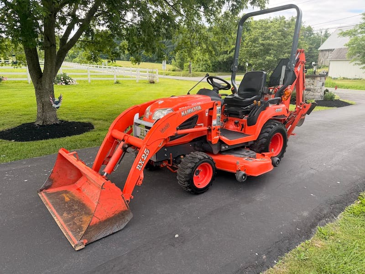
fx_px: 253
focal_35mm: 24
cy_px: 137
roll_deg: -4.2
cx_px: 182
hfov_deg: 71.6
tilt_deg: -11.3
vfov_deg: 56.8
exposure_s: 1/878
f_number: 1.78
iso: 100
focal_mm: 6.76
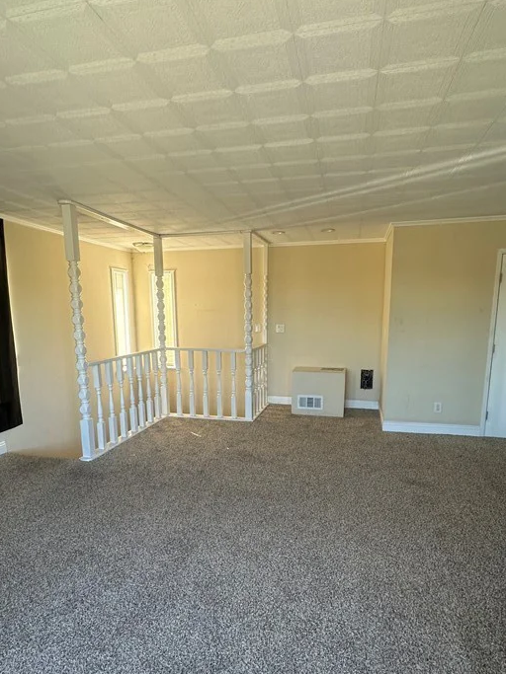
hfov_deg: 63.4
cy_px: 382
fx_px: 409
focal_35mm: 21
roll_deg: +0.1
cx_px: 249
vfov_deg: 78.6
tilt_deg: -7.7
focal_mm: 2.22
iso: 80
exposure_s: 1/99
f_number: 2.2
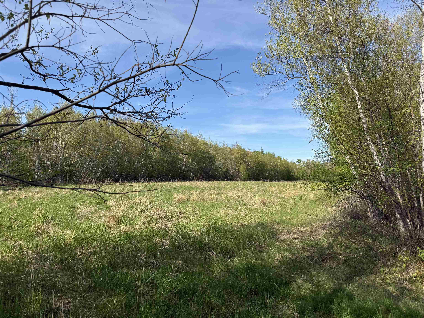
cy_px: 159
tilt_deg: +4.1
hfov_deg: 71.6
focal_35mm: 24
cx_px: 212
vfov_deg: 56.8
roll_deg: -0.6
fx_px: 294
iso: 80
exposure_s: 1/3425
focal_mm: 6.76
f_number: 1.78
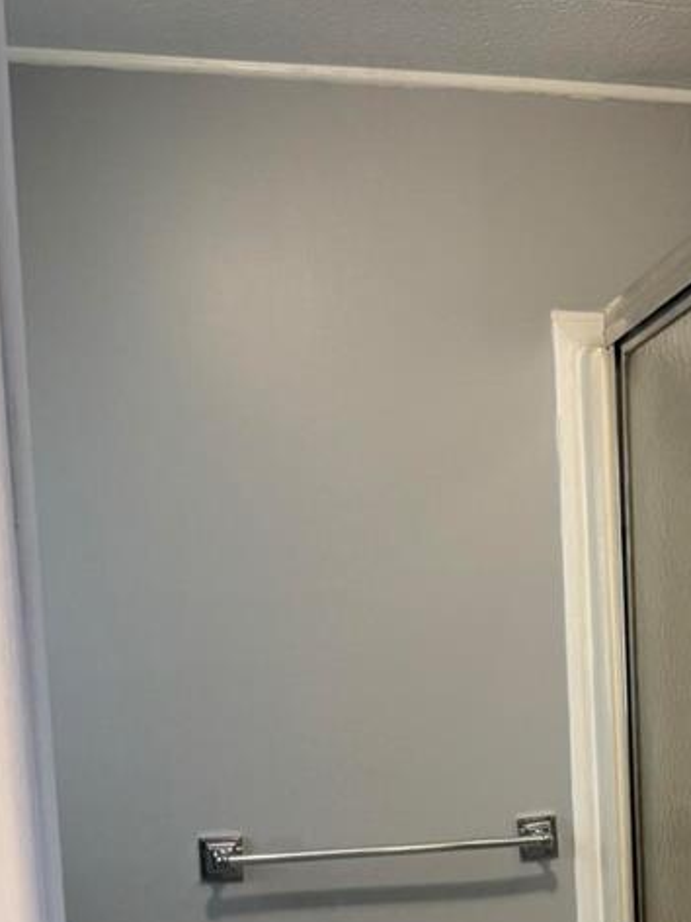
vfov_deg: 30.0
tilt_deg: -6.2
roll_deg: +2.7
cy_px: 873
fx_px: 1624
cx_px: 586
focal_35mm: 61
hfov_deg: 23.5
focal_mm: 6.76
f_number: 1.78
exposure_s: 1/120
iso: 160
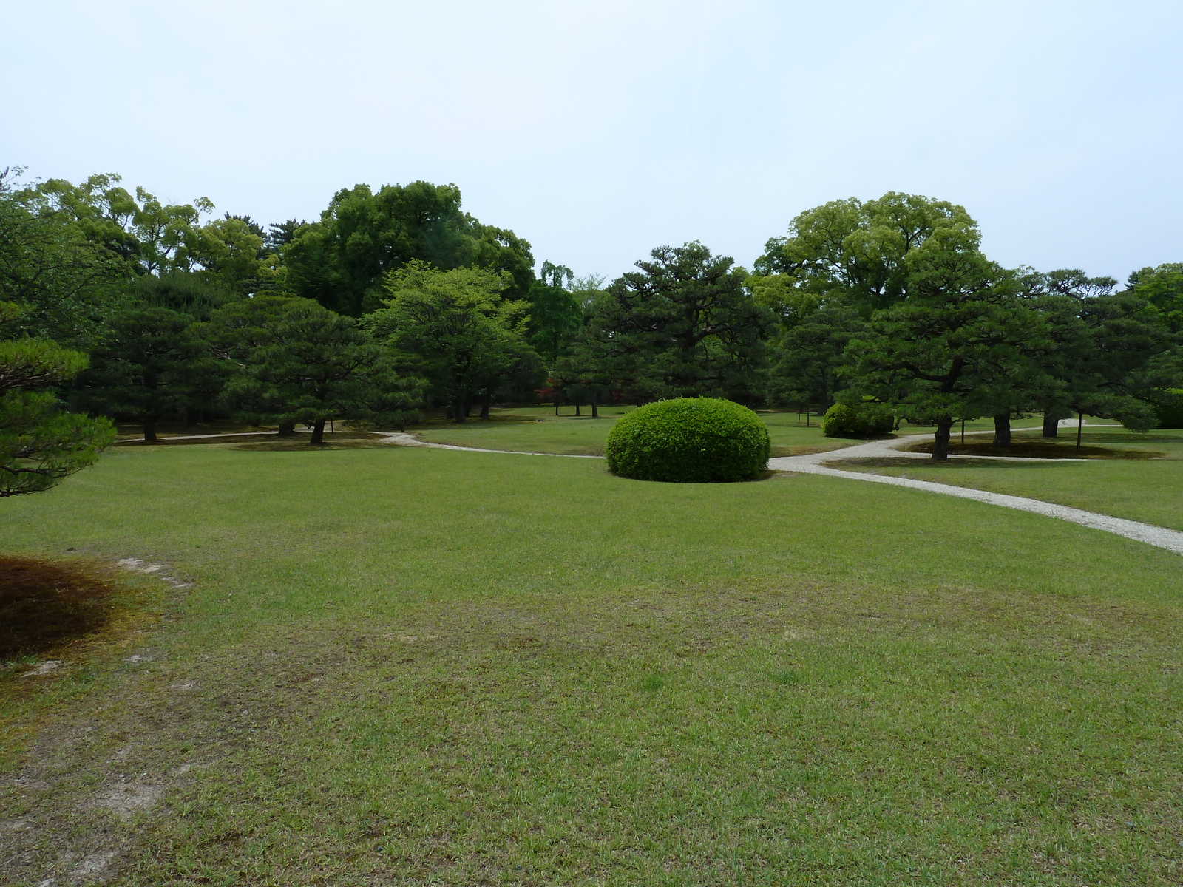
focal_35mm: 25
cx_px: 592
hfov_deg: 69.4
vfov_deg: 54.9
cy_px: 444
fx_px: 854
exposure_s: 1/400
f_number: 5.6
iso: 80
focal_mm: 4.1
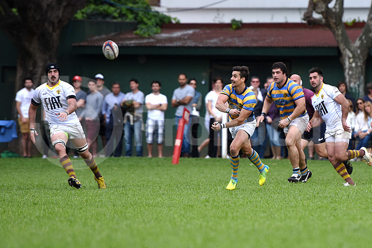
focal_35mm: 300
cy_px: 124
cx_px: 186
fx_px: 3101
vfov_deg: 4.6
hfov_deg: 6.9
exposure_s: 1/800
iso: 250
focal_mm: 200
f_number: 3.5
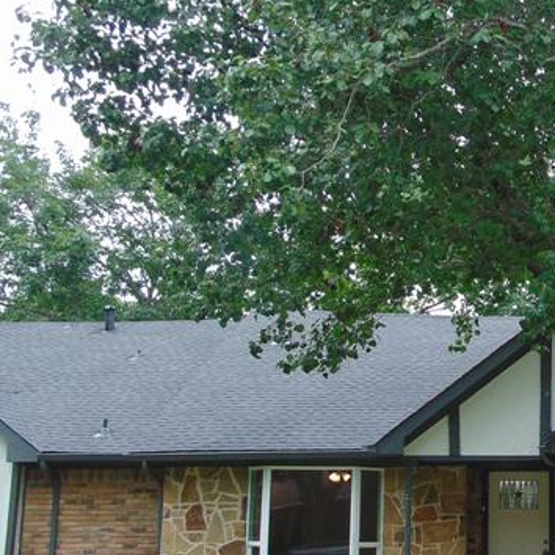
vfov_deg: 26.9
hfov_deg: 25.8
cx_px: 527
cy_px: 293
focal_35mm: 64
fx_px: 1161
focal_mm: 4.5
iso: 80
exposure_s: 1/250
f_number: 3
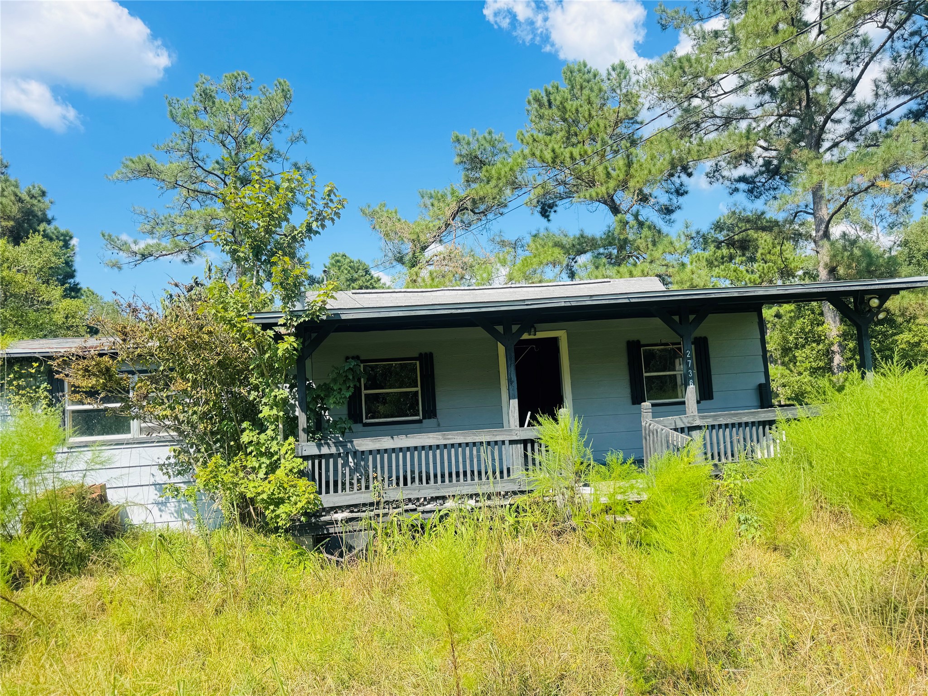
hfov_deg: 71.6
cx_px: 464
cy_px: 348
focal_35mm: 24
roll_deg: +2.7
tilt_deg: +6.4
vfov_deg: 56.8
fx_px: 643
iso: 80
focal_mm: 6.76
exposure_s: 1/1094
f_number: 1.78
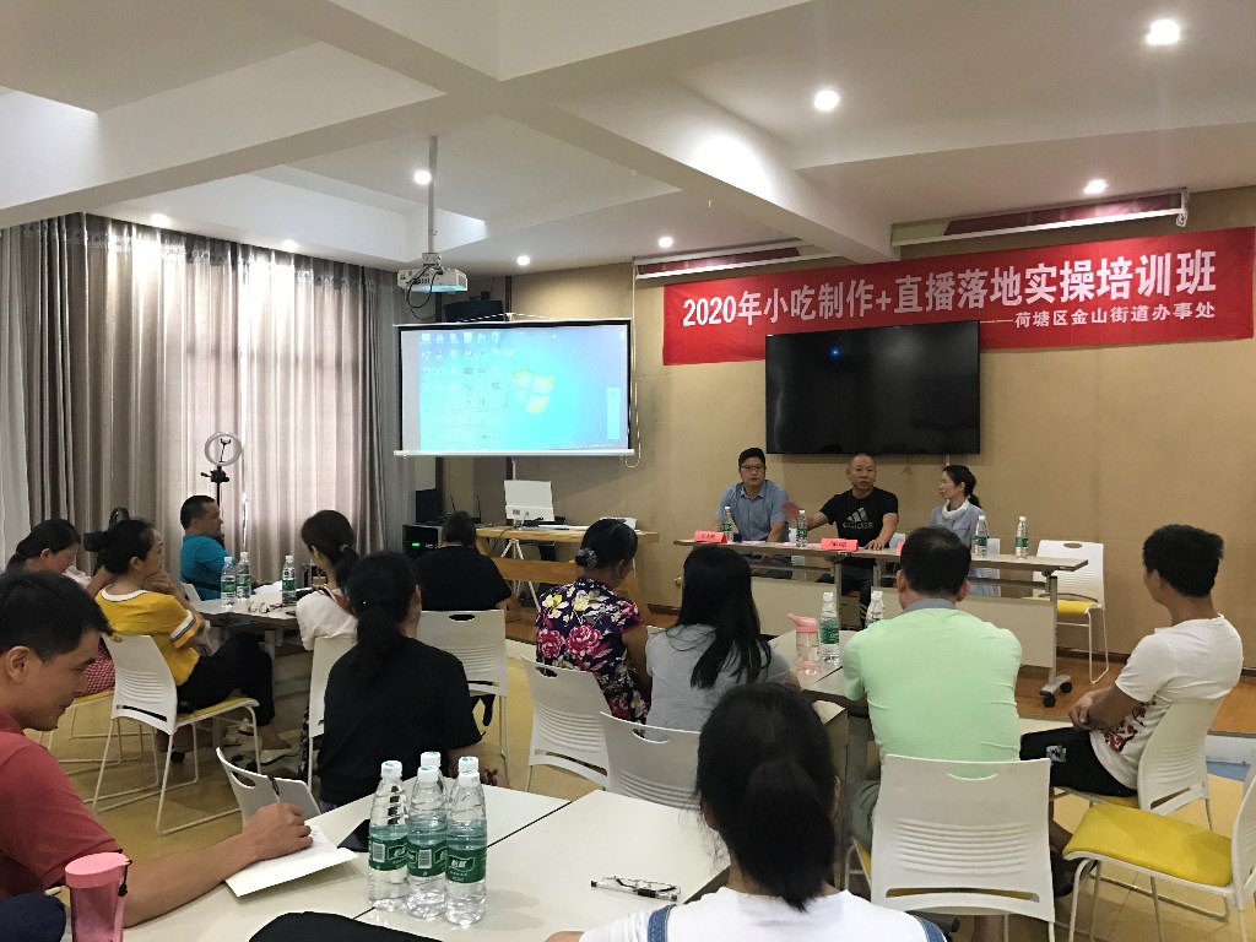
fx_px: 1016
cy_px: 471
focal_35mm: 28
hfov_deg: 63.4
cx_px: 628
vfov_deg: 49.7
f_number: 1.8
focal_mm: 3.99
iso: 100
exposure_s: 1/13
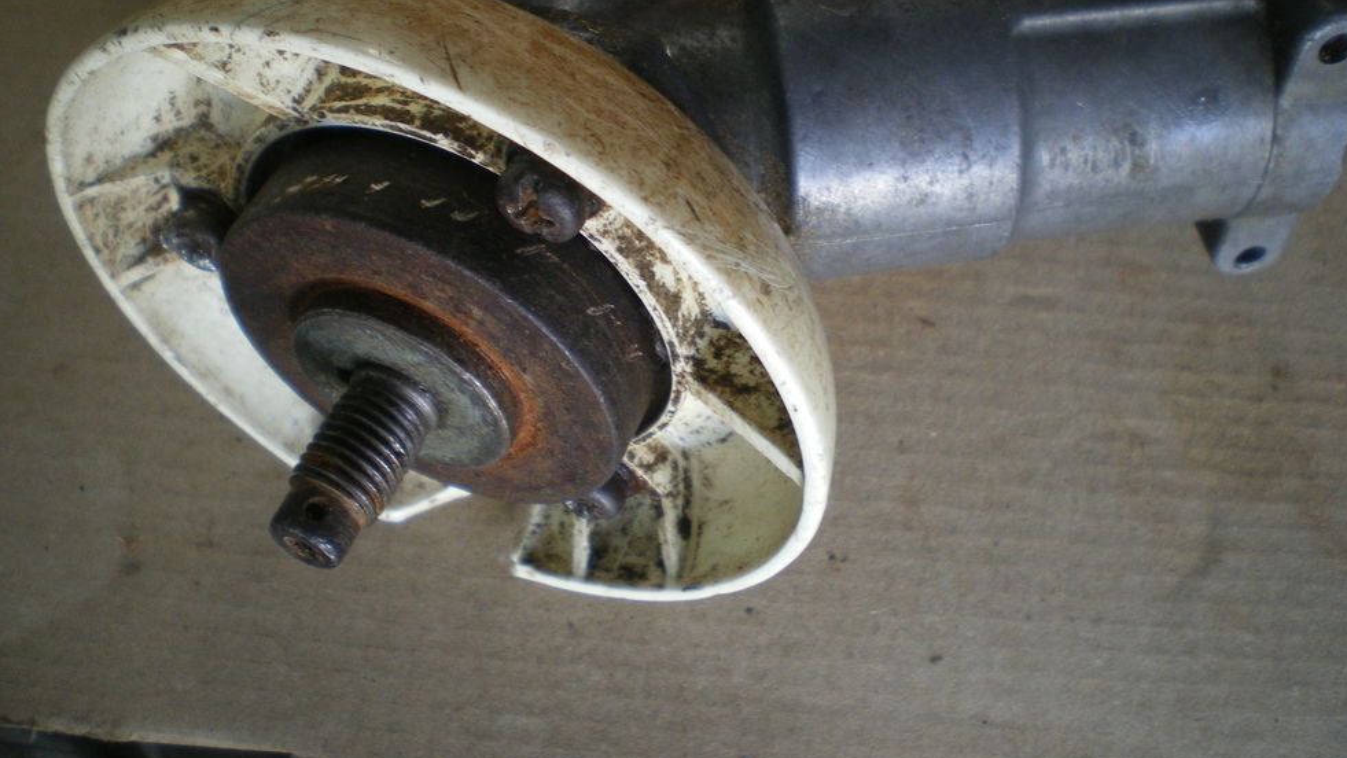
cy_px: 249
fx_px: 1429
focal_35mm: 40
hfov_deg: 50.5
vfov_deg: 29.5
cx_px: 676
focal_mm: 6.3
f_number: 3.1
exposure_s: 1/50
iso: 160
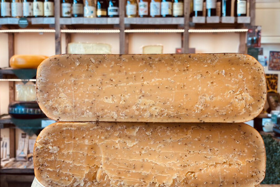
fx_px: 428
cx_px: 141
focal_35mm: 55
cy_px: 105
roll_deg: -0.5
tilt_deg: -4.3
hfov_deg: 36.3
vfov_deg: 24.6
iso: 50
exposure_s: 1/50
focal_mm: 5.96
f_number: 1.6
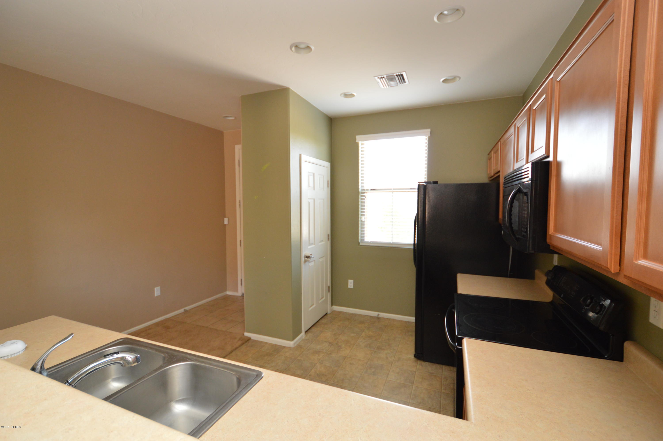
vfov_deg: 77.2
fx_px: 276
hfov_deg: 100.4
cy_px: 220
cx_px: 332
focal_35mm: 15
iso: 640
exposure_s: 1/60
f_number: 3.5
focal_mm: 10
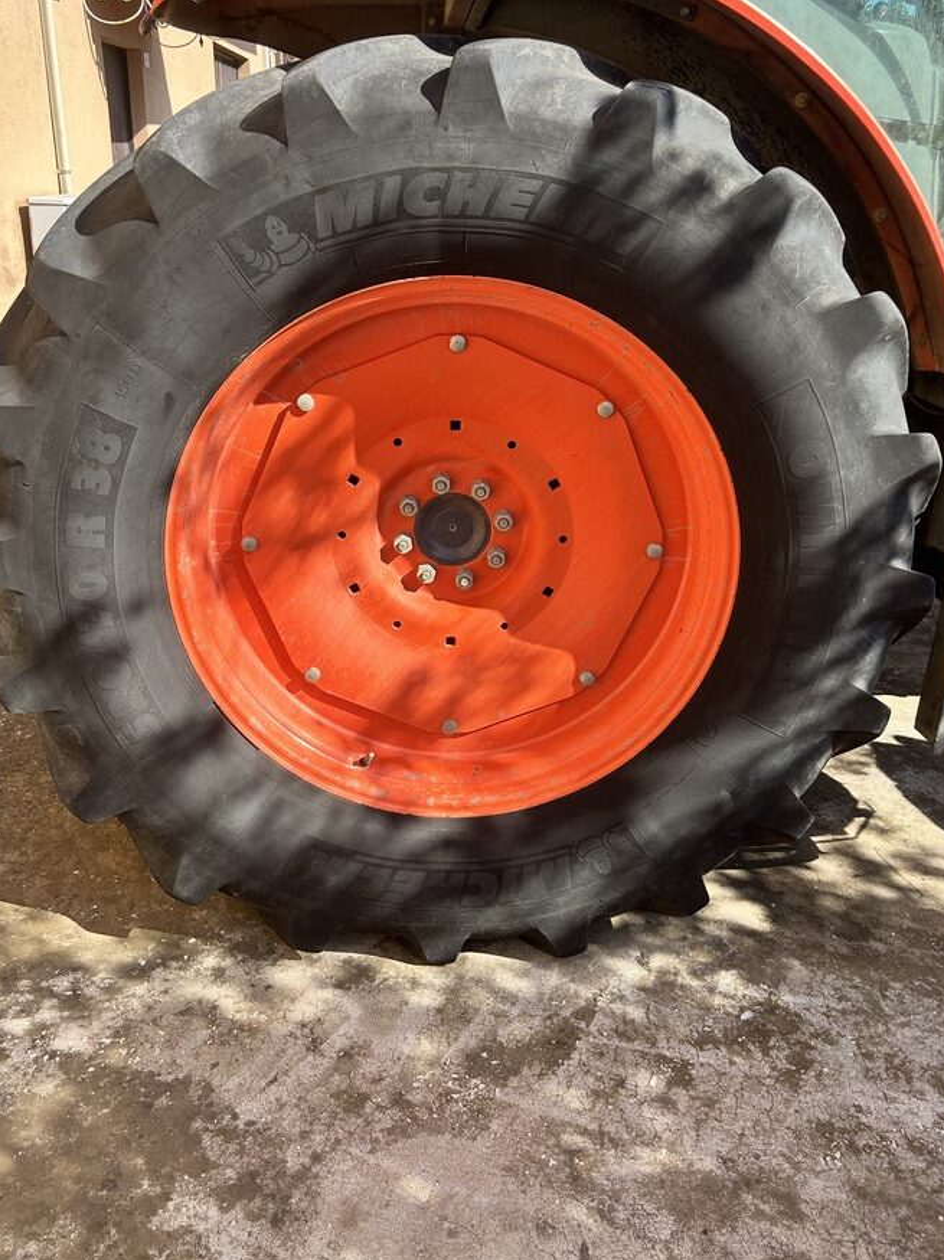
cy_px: 564
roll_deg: -1.9
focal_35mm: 30
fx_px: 1091
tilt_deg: -18.4
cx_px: 464
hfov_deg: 46.8
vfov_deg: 59.8
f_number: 1.5
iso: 50
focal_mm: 5.7
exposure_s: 1/1068
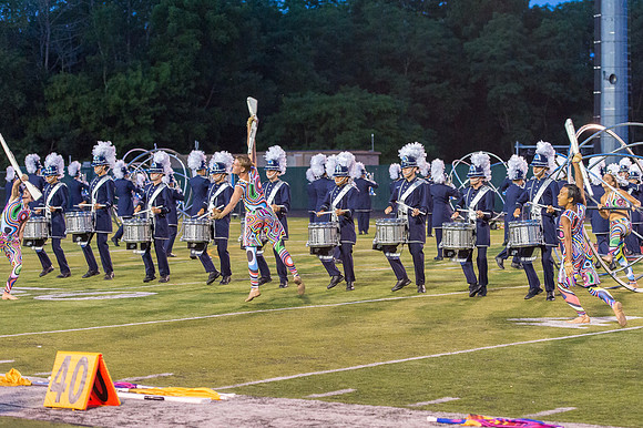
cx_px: 375
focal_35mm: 102
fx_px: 1825
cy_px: 216
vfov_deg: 13.4
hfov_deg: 20.0
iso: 6400
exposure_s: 1/400
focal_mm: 86
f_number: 3.5
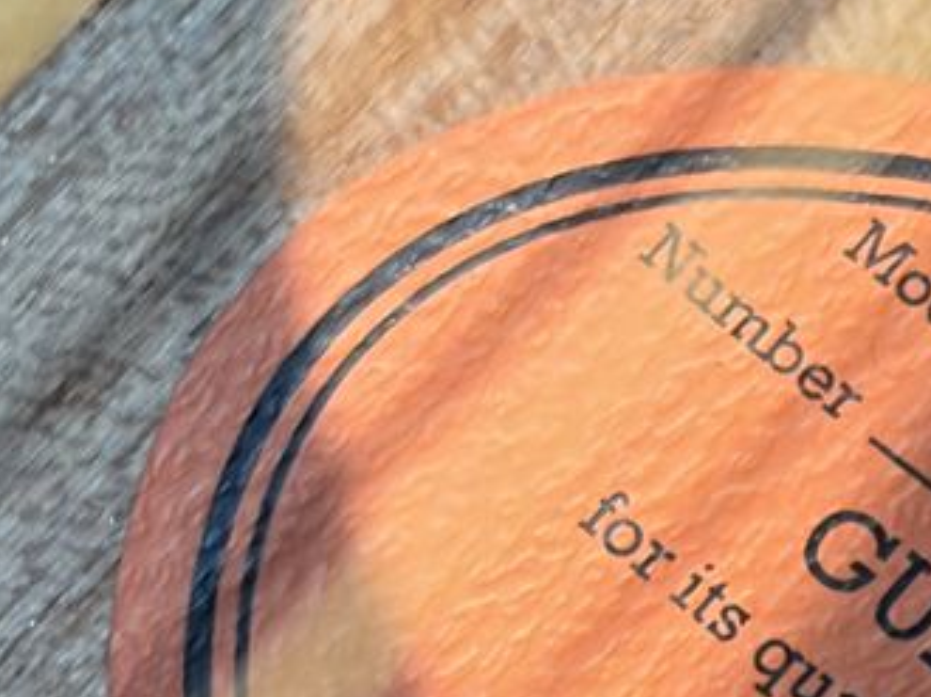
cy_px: 674
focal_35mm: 202
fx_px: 5429
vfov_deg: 7.3
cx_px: 1140
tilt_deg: -76.6
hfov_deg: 9.7
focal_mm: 5.96
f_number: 1.6
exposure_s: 1/40
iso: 200
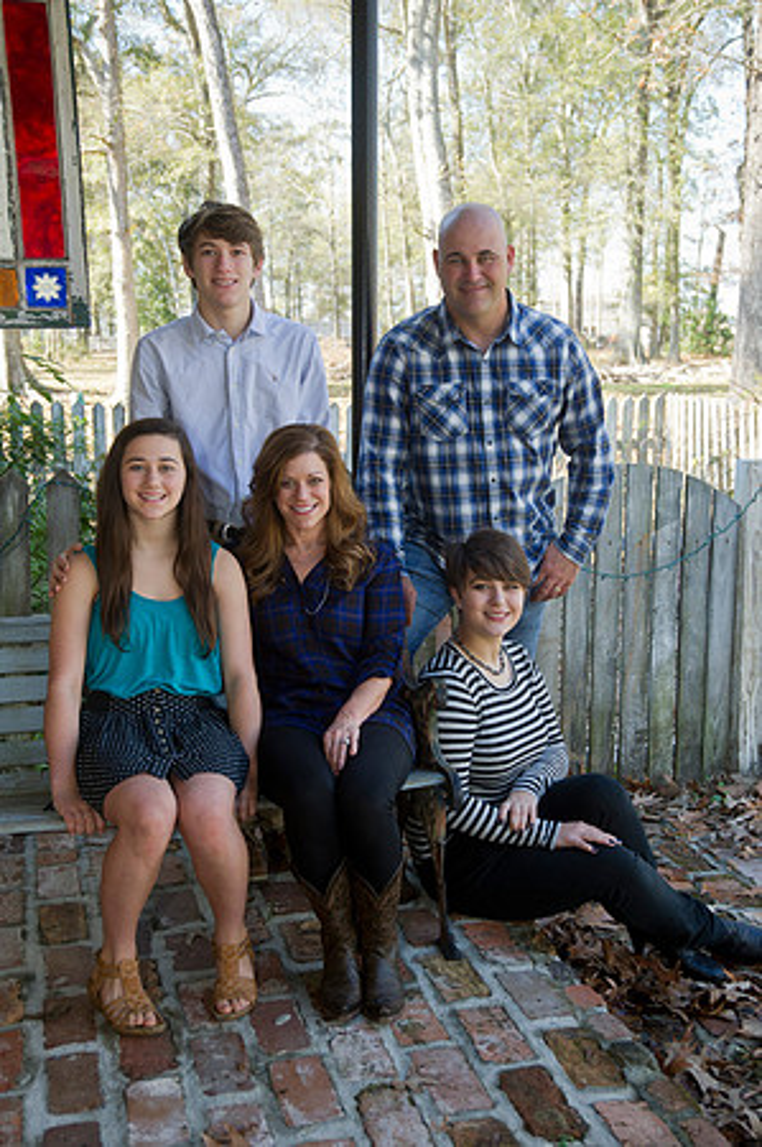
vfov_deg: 43.6
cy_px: 574
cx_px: 381
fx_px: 1432
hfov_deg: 29.8
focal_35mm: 45
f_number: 6.3
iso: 400
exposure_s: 1/125
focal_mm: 45
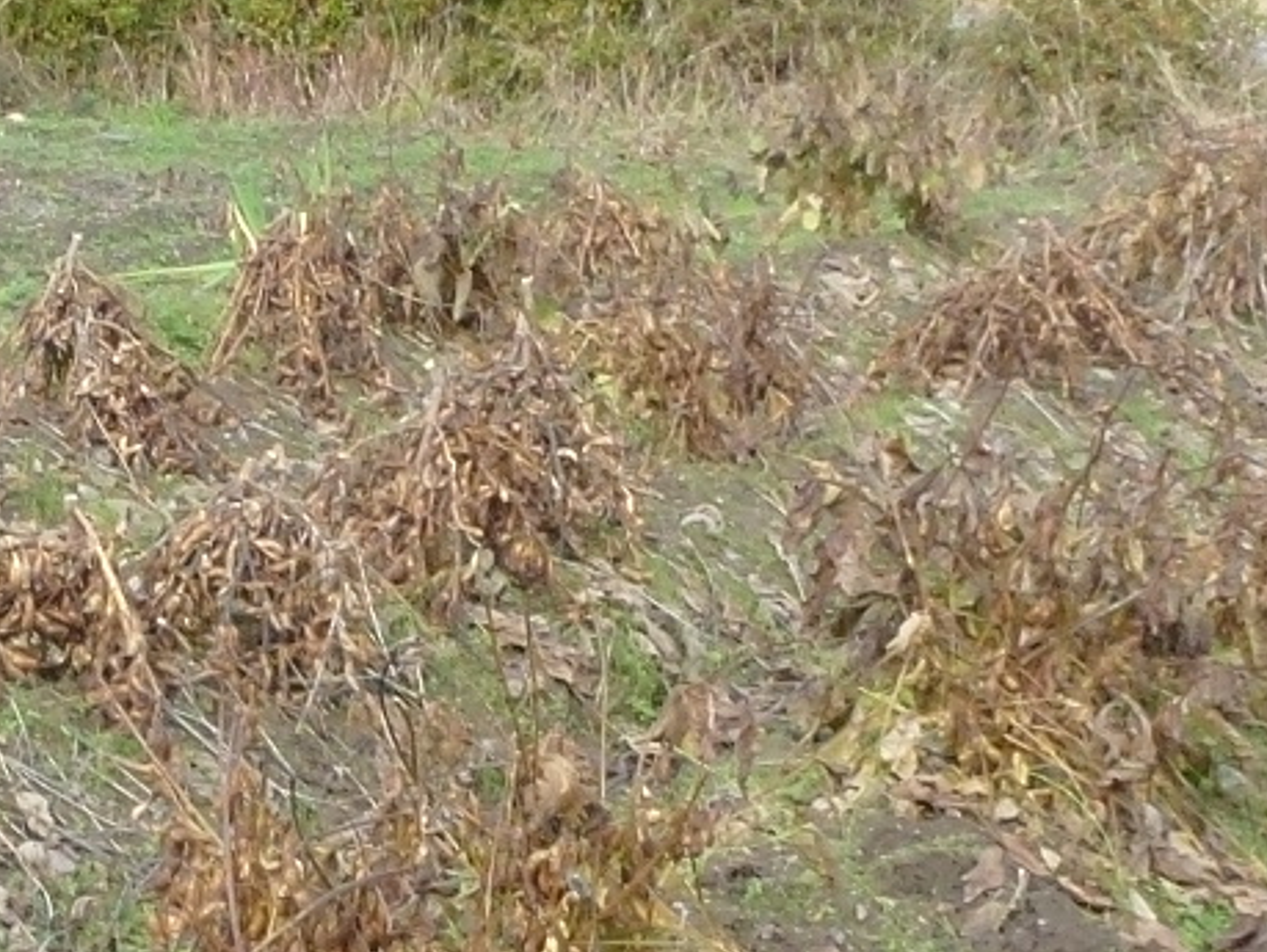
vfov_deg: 13.7
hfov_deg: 18.0
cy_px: 955
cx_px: 52
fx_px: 3919
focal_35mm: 107
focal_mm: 4.3
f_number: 4
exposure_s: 1/200
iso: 100
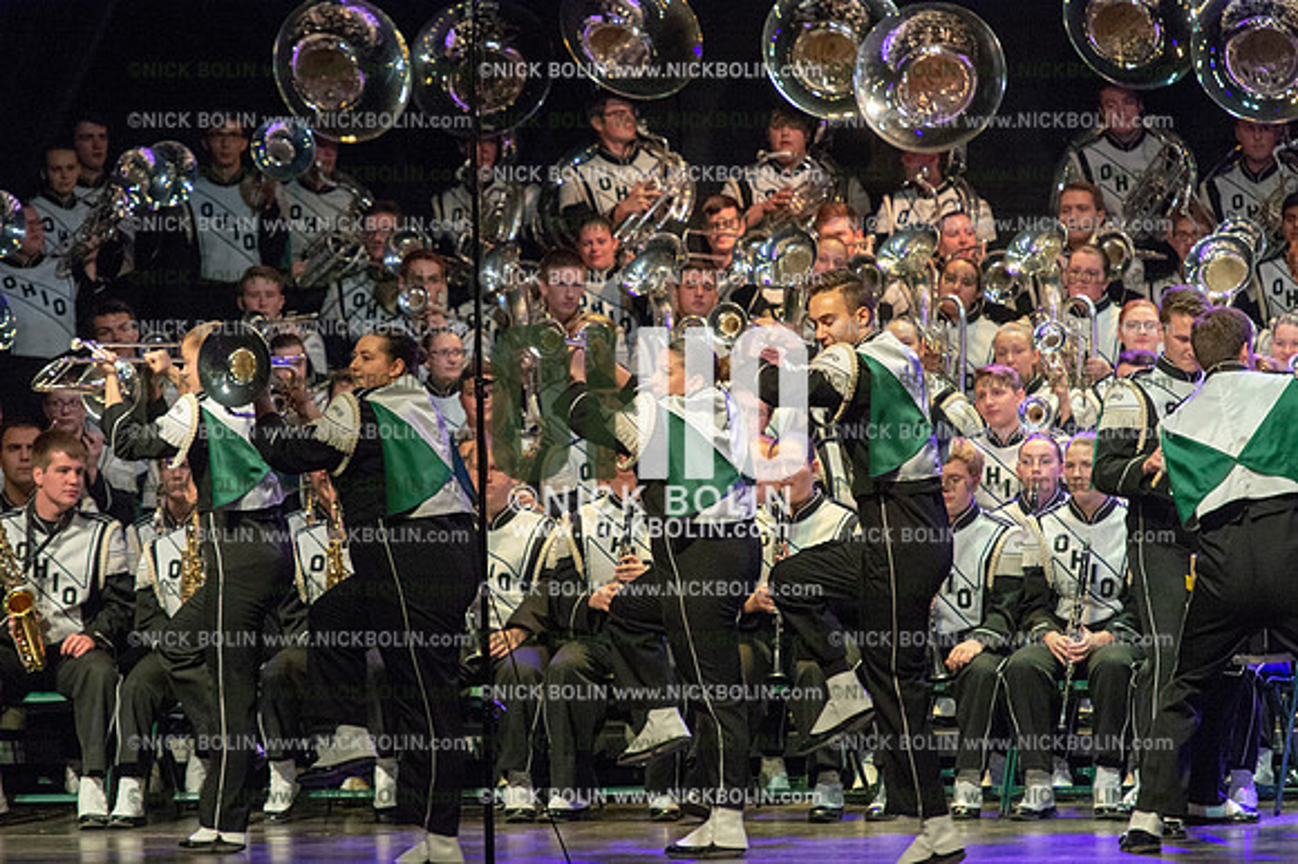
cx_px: 649
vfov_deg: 5.7
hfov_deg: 8.6
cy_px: 432
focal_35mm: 240
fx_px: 8648
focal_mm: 240
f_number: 5.6
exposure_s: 1/400
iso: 8000
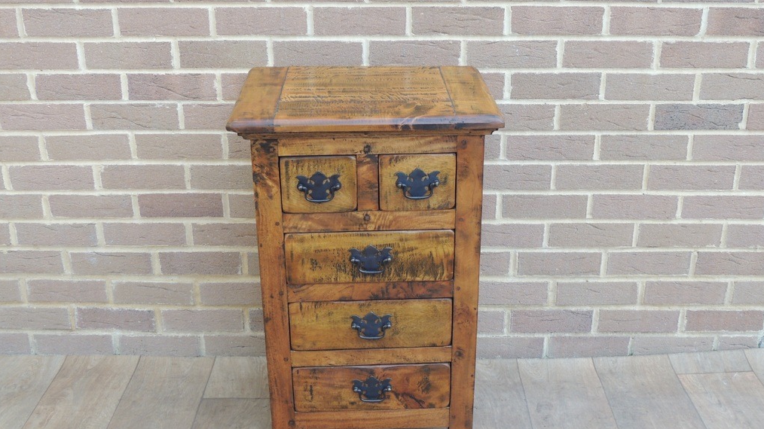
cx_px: 384
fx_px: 891
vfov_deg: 27.1
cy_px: 238
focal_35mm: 44
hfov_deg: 46.4
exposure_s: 1/50
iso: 160
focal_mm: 7.1
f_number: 3.3
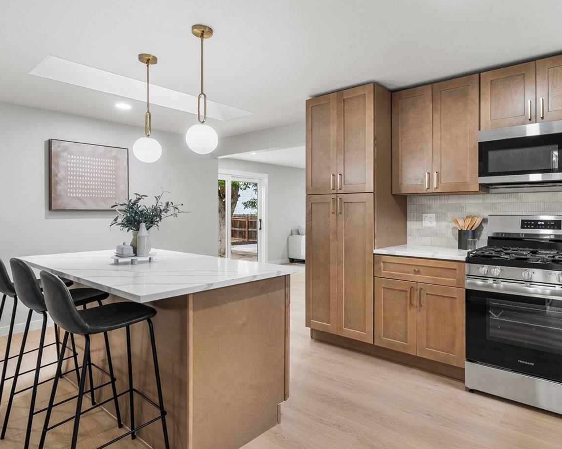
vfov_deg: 65.4
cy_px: 208
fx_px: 349
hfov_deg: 76.5
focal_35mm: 21
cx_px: 344
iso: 200
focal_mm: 16
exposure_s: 1/60
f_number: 8
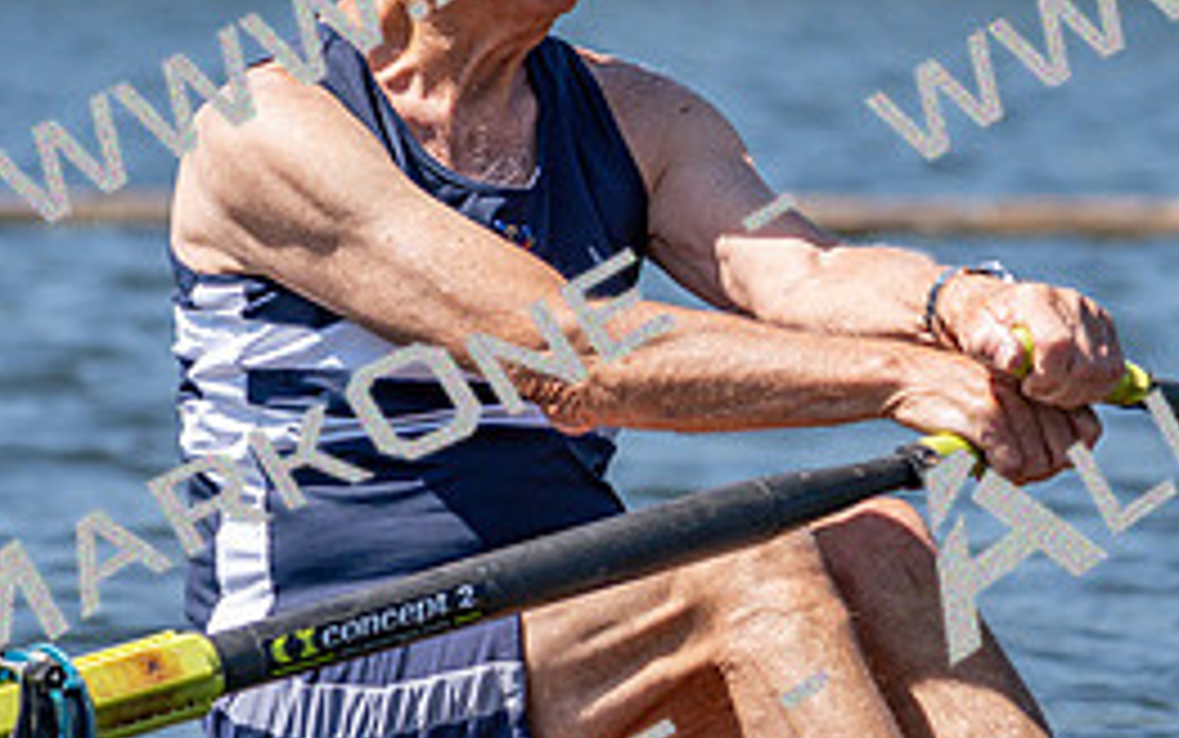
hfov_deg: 4.7
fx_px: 14498
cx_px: 540
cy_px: 236
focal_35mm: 451
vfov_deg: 2.9
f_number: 5.6
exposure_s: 1/2000
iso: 320
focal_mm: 200
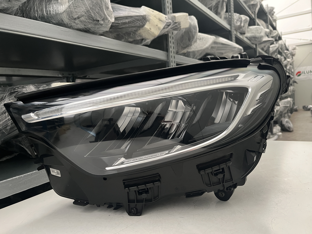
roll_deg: +4.5
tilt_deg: -4.5
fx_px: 234
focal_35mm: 26
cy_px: 117
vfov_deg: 53.1
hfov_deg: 67.3
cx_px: 156
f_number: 1.6
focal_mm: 5.1
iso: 400
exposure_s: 1/60
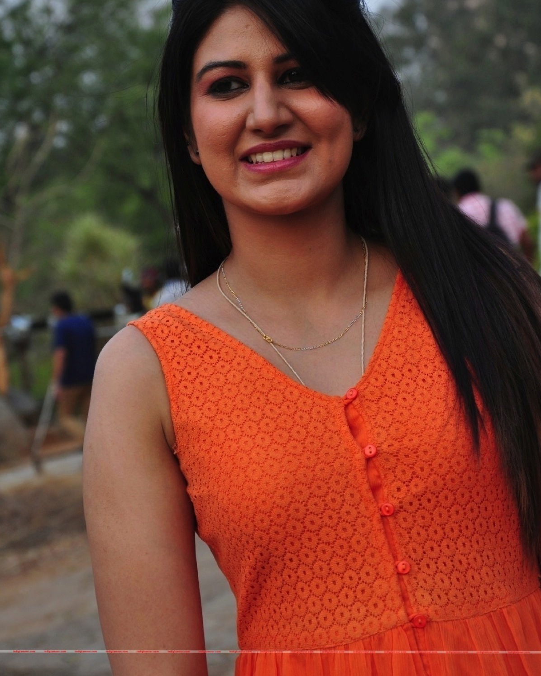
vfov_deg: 14.2
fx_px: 2722
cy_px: 307
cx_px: 271
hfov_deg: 11.3
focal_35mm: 136
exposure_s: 1/80
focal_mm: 80
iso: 320
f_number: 5.3
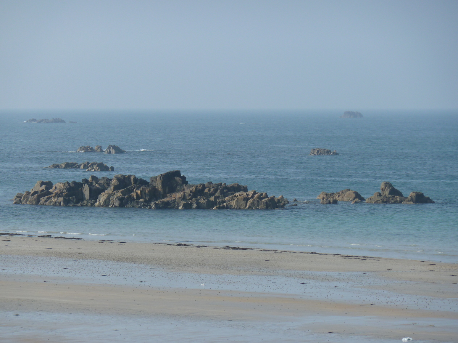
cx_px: 229
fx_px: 2977
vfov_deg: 6.6
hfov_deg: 8.8
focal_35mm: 225
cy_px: 172
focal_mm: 37
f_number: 5
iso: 80
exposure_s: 1/400
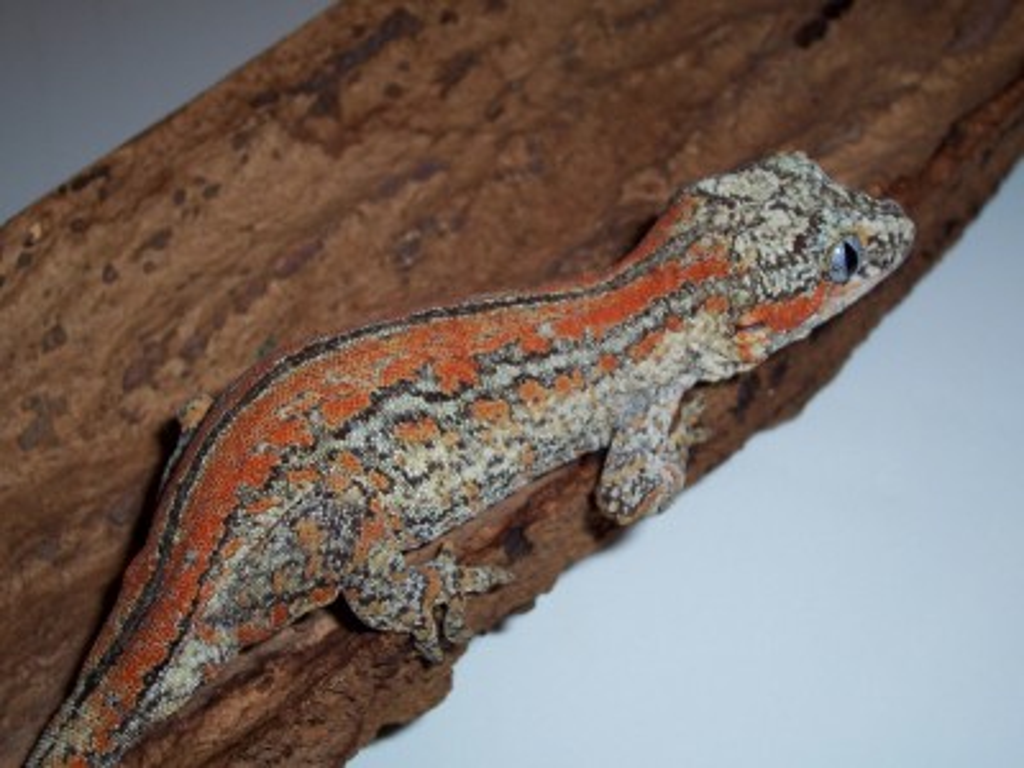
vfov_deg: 34.3
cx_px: 512
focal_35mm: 42
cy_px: 384
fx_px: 1242
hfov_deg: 44.8
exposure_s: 1/60
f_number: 3
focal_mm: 7
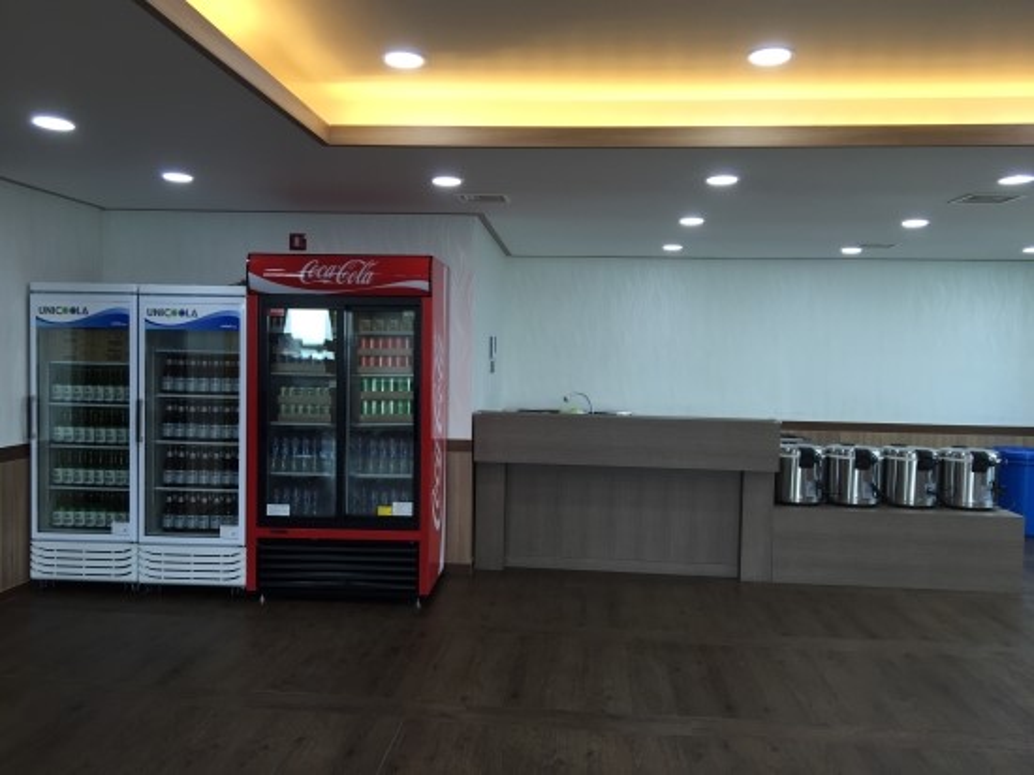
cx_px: 517
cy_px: 388
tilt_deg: -3.4
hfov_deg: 61.7
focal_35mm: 29
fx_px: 866
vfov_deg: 48.2
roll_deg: -2.1
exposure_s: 1/40
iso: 40
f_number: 2.2
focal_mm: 4.15
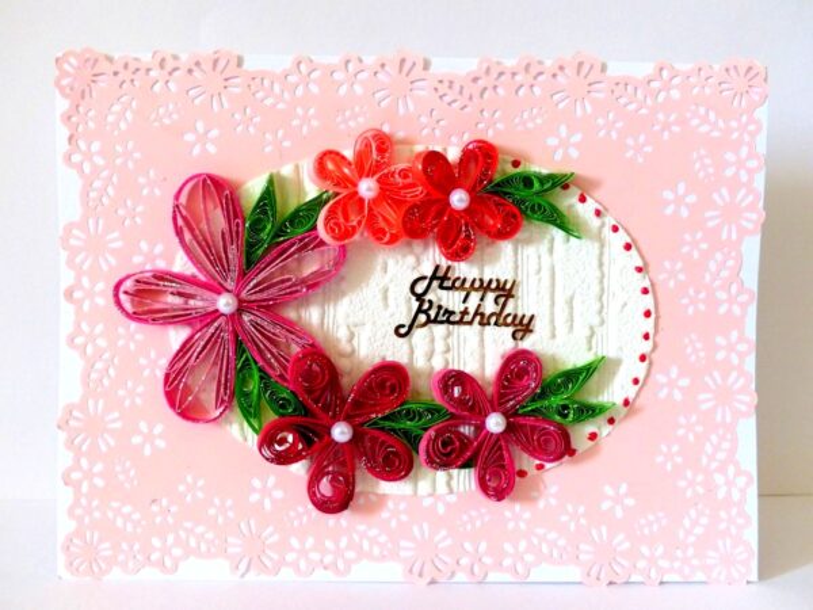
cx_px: 406
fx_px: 916
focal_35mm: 39
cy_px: 305
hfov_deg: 47.9
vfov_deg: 36.8
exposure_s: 1/30
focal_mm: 7
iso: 400
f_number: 2.8
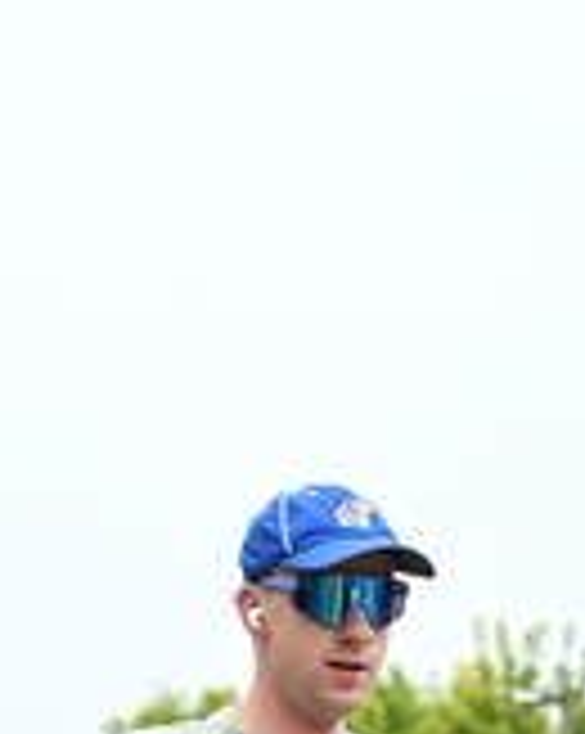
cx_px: -11
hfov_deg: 9.1
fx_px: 3643
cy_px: 1117
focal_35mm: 168
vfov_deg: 11.0
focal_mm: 53
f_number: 4
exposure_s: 1/800
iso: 1600
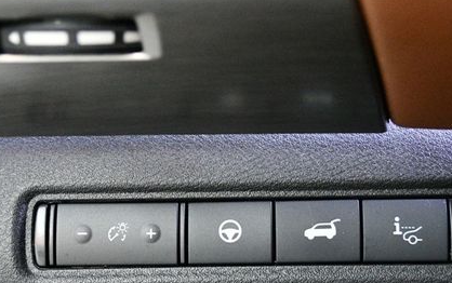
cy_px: 199
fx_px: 826
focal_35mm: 67
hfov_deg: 30.6
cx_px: 248
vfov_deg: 19.4
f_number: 4.5
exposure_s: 1/60
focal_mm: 29
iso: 6400
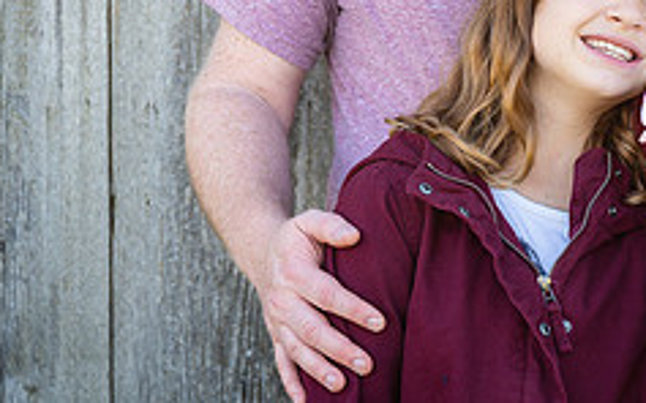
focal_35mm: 144
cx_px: 609
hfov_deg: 14.3
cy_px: 8
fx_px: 2535
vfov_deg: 9.0
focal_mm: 55
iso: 125
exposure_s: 1/200
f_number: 3.5
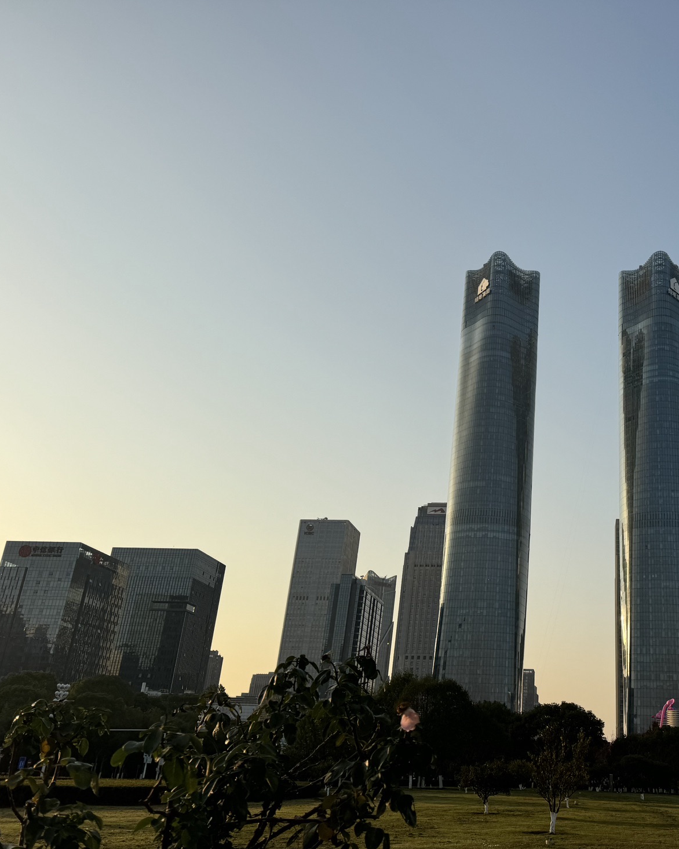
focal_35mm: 32
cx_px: 547
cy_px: 434
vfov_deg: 55.7
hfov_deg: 43.6
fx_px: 804
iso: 80
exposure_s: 1/5348
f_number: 1.78
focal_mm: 6.76
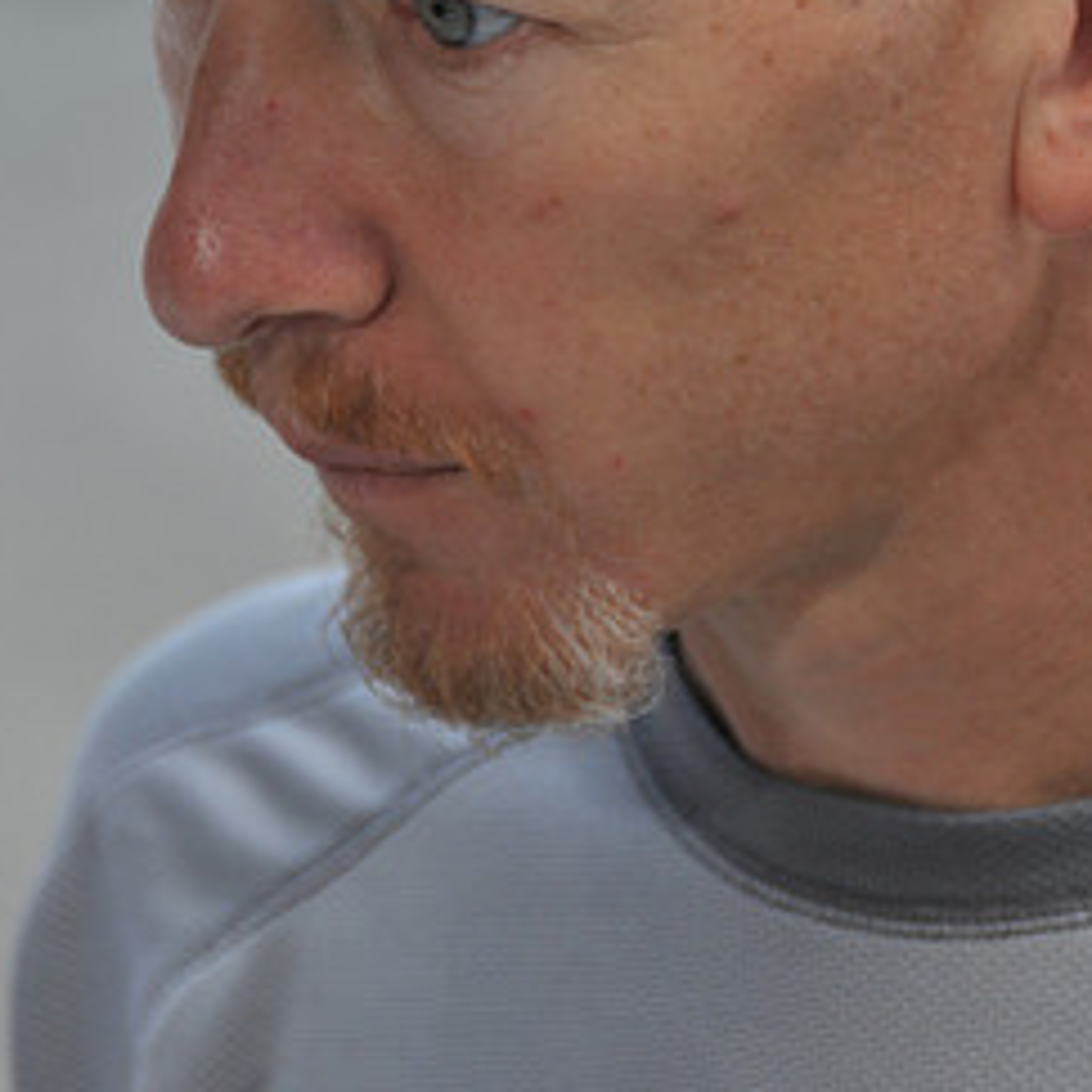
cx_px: 510
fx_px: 14098
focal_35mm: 395
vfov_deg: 4.4
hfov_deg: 4.4
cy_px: 166
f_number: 5.6
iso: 200
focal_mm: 130
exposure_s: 1/250
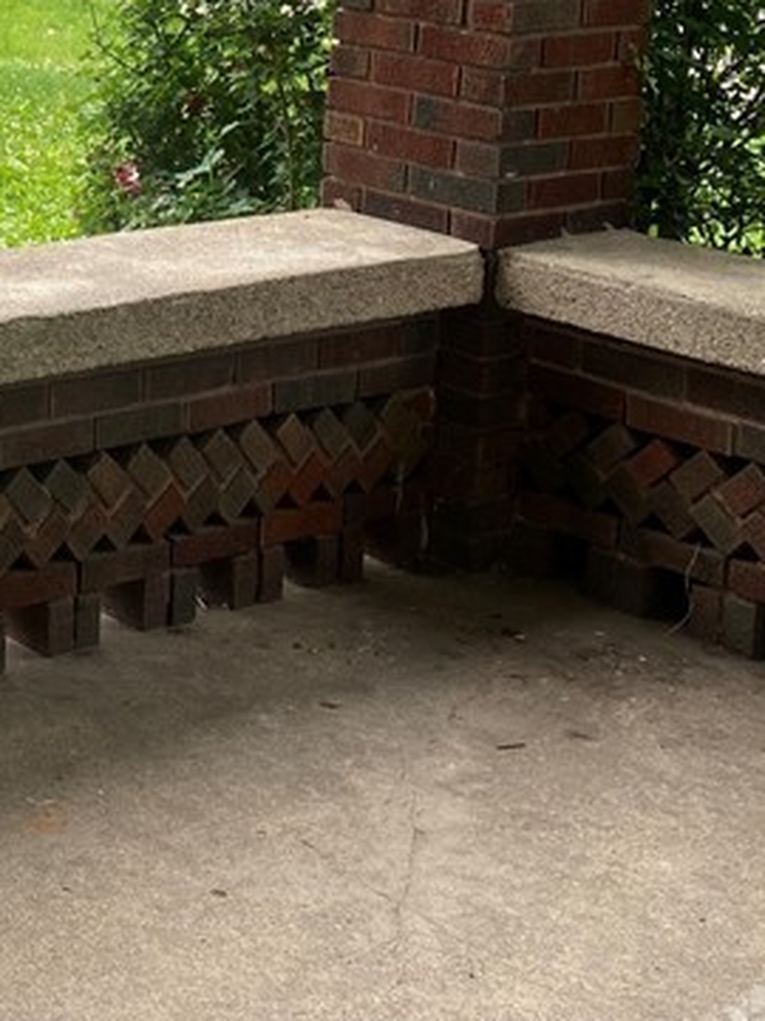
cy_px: 17
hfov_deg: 18.6
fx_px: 2180
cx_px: -201
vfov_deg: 25.1
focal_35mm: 74
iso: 32
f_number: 1.8
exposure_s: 1/658
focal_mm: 4.25
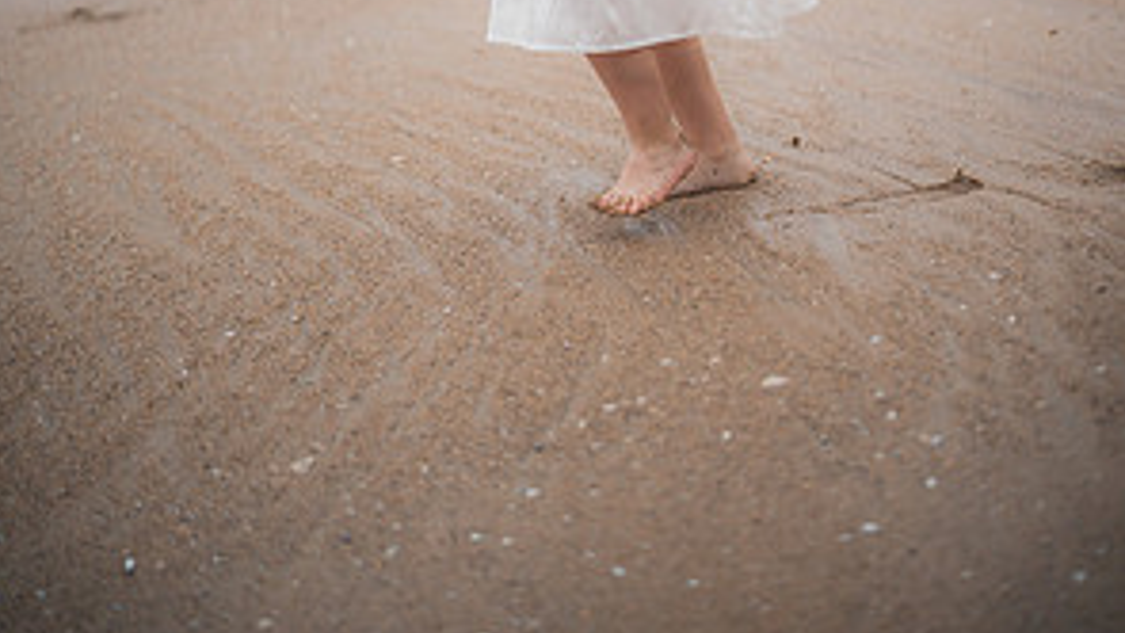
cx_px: 557
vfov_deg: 14.4
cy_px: -210
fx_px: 2387
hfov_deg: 26.5
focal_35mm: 80
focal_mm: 50
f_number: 1.4
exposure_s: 1/5000
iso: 160
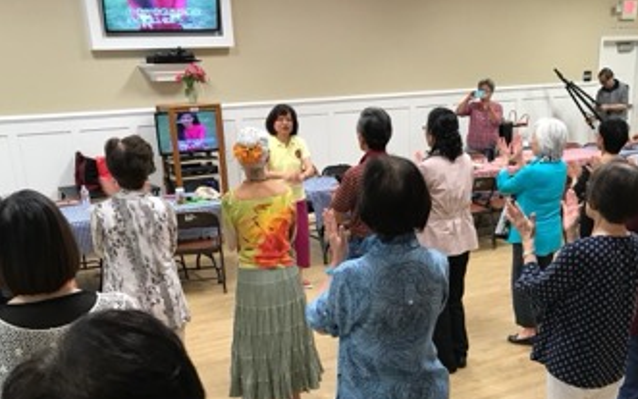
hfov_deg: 46.1
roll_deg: +2.6
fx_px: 748
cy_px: 343
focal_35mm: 43
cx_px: 366
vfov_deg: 28.9
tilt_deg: -22.1
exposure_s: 1/17
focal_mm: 3.99
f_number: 1.8
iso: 40
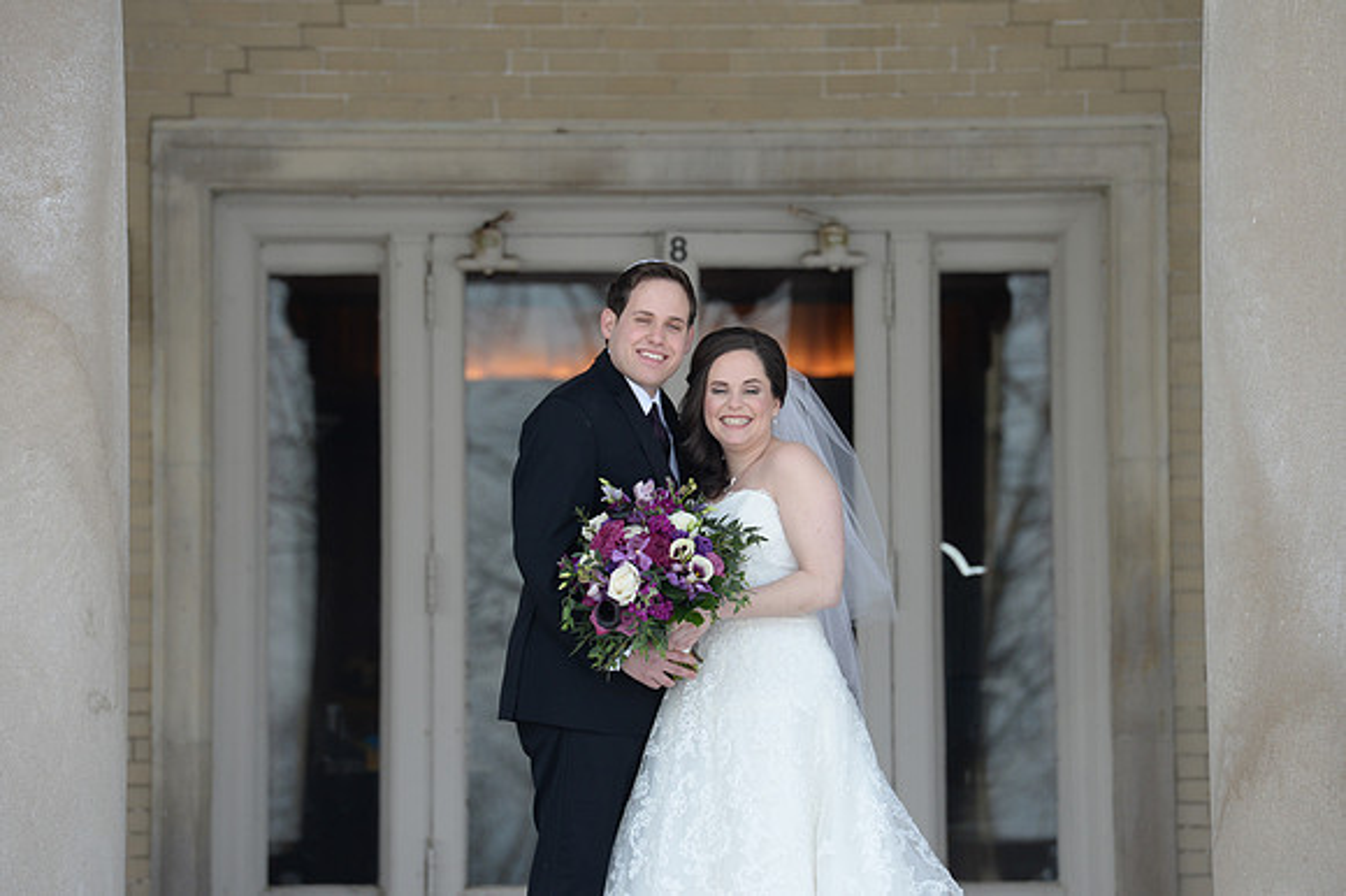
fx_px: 7473
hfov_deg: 10.3
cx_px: 673
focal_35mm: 200
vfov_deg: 6.9
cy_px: 448
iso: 640
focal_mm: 200
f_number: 5.6
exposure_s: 1/1000
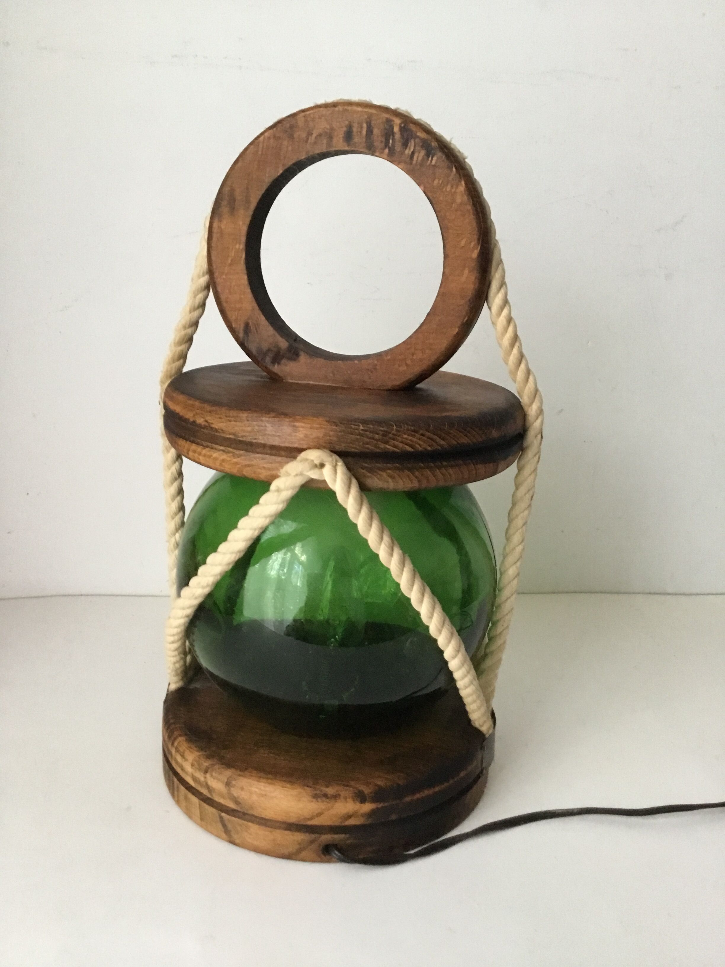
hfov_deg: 45.4
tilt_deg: -13.8
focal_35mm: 31
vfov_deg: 58.4
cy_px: 484
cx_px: 362
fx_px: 866
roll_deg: -0.4
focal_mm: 3.3
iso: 200
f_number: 2.4
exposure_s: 1/25
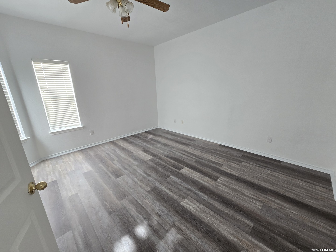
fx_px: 126
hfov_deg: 106.2
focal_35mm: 13
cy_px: 126
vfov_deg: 89.9
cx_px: 168
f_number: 2.2
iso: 250
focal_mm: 2.2
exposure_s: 1/60
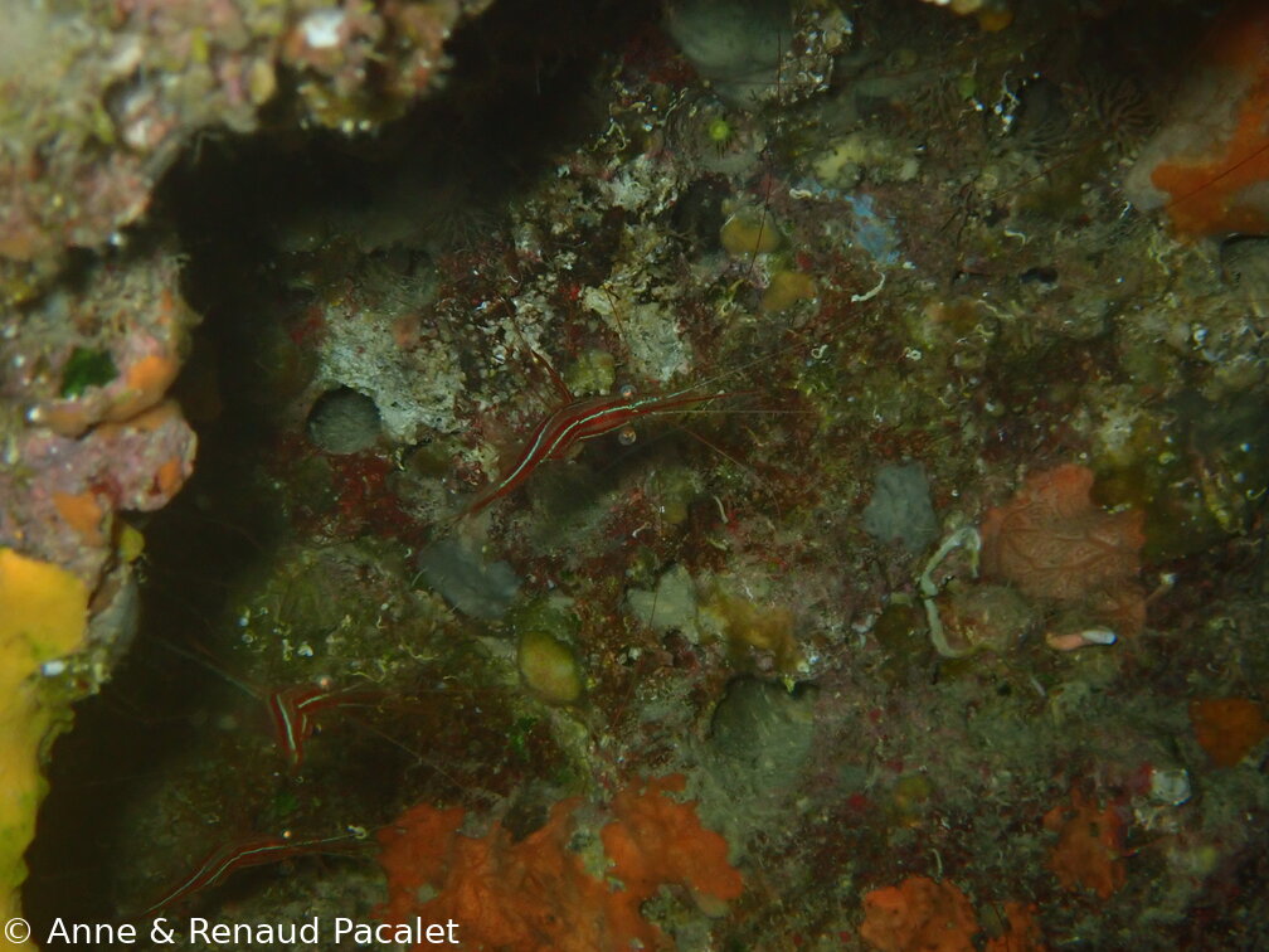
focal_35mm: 100
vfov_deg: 14.8
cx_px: 634
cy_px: 476
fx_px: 3666
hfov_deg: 19.6
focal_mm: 18
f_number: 6.3
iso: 500
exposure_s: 1/200
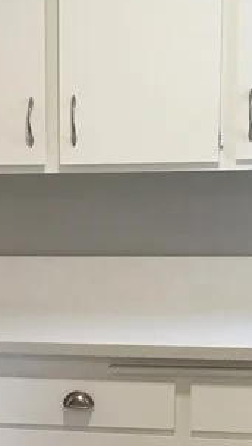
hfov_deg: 11.2
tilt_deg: -11.0
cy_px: 354
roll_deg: +1.5
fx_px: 1257
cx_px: -69
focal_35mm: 106
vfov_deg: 20.0
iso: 50
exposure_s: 1/30
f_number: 2.2
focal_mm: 4.15
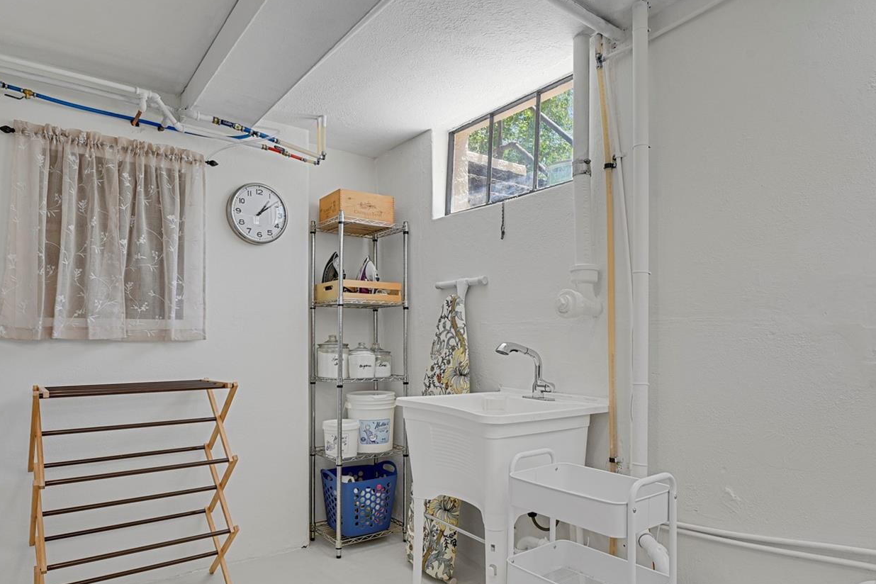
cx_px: 413
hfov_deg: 78.5
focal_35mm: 22
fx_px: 535
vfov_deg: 57.0
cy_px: 335
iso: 250
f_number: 8
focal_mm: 17
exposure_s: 1/1.67
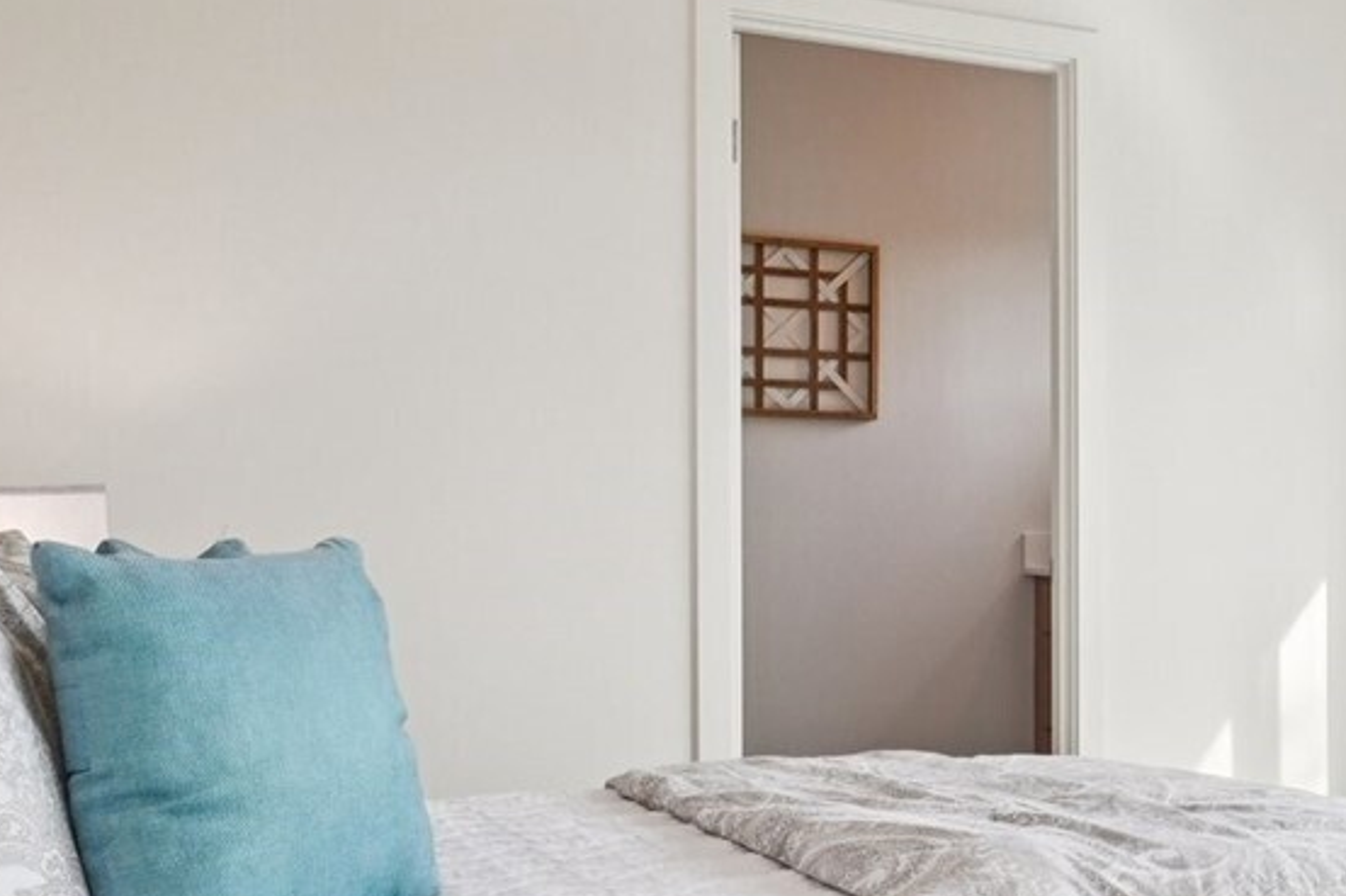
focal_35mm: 49
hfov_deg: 34.7
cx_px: 1481
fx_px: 1831
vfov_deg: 27.4
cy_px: 557
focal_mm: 16
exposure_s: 1/320
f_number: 8
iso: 1600
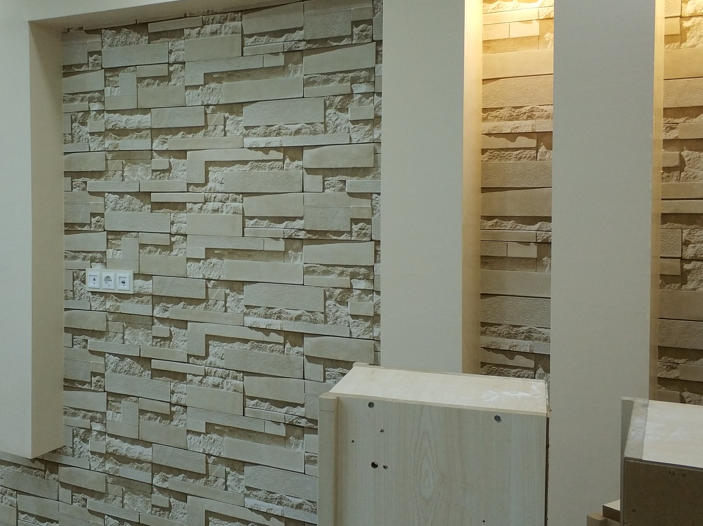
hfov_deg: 45.4
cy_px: 216
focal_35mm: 41
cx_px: 265
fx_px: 832
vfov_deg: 35.0
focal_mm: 3.82
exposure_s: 1/50
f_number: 1.8
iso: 250
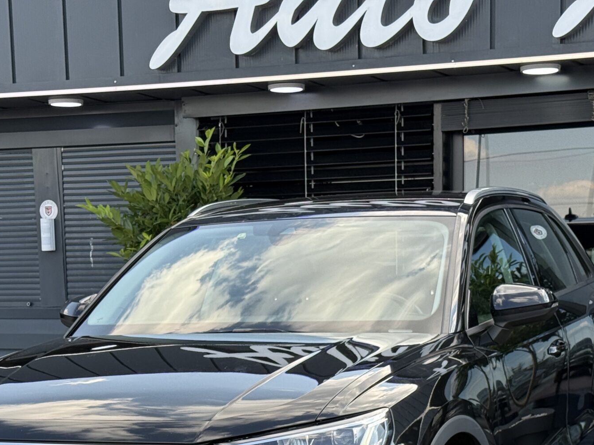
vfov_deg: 15.8
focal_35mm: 92
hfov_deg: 21.3
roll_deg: +1.2
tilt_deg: -5.1
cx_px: 245
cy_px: 426
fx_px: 1579
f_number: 1.78
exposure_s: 1/754
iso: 100
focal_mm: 6.76
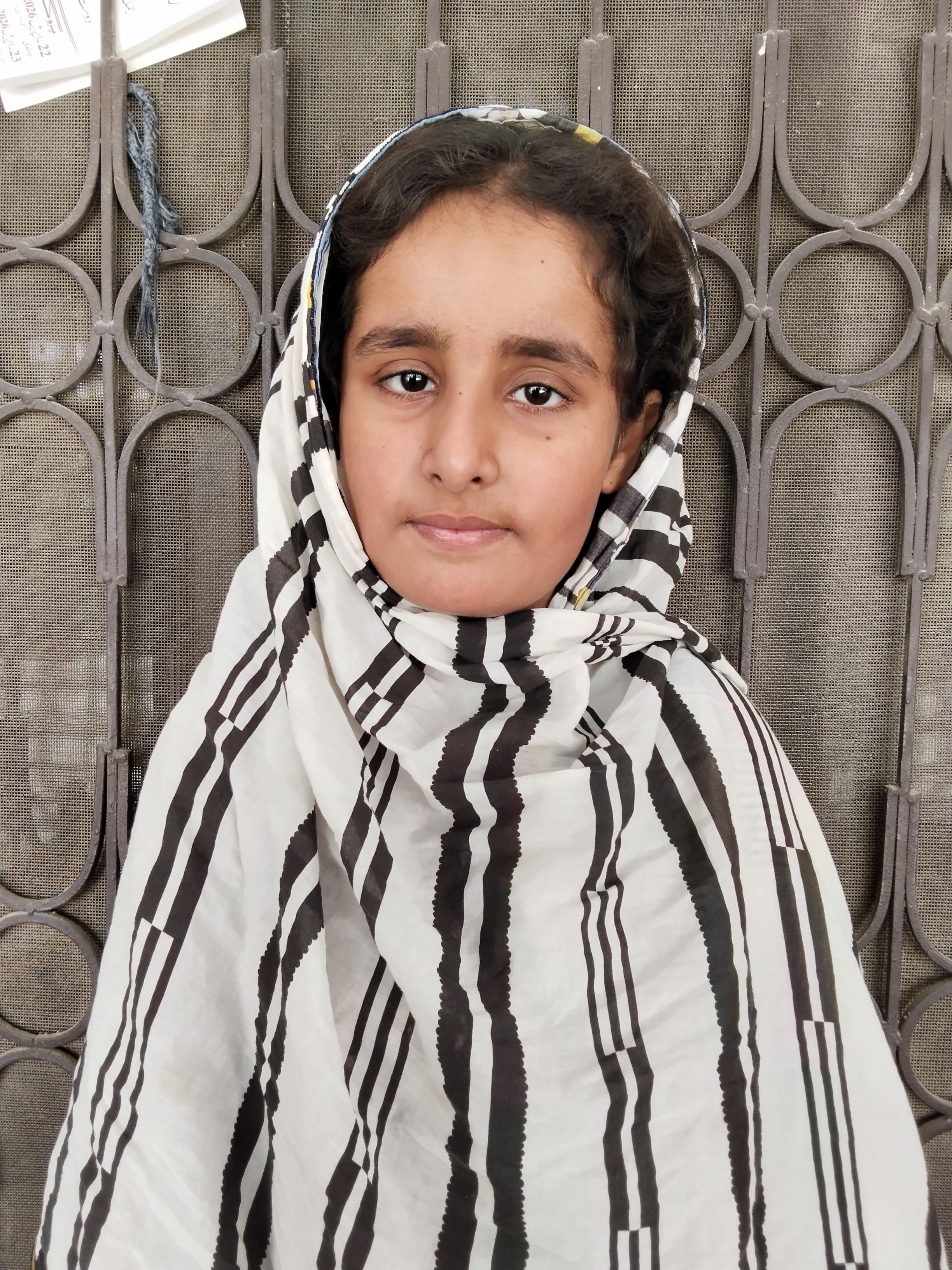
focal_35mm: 26
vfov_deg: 67.3
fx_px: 953
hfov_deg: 53.1
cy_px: 635
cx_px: 476
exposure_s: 1/120
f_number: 2
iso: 77
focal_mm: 2.78
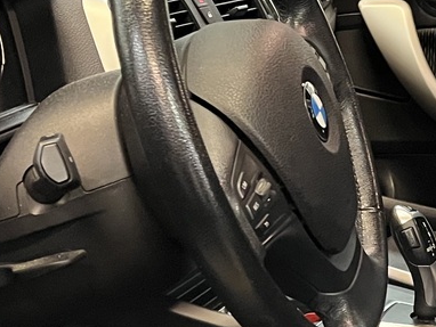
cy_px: 255
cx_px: 490
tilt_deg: -18.0
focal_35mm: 98
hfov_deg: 19.1
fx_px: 1235
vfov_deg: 15.0
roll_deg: -3.3
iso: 640
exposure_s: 1/33
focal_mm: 5.1
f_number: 1.6
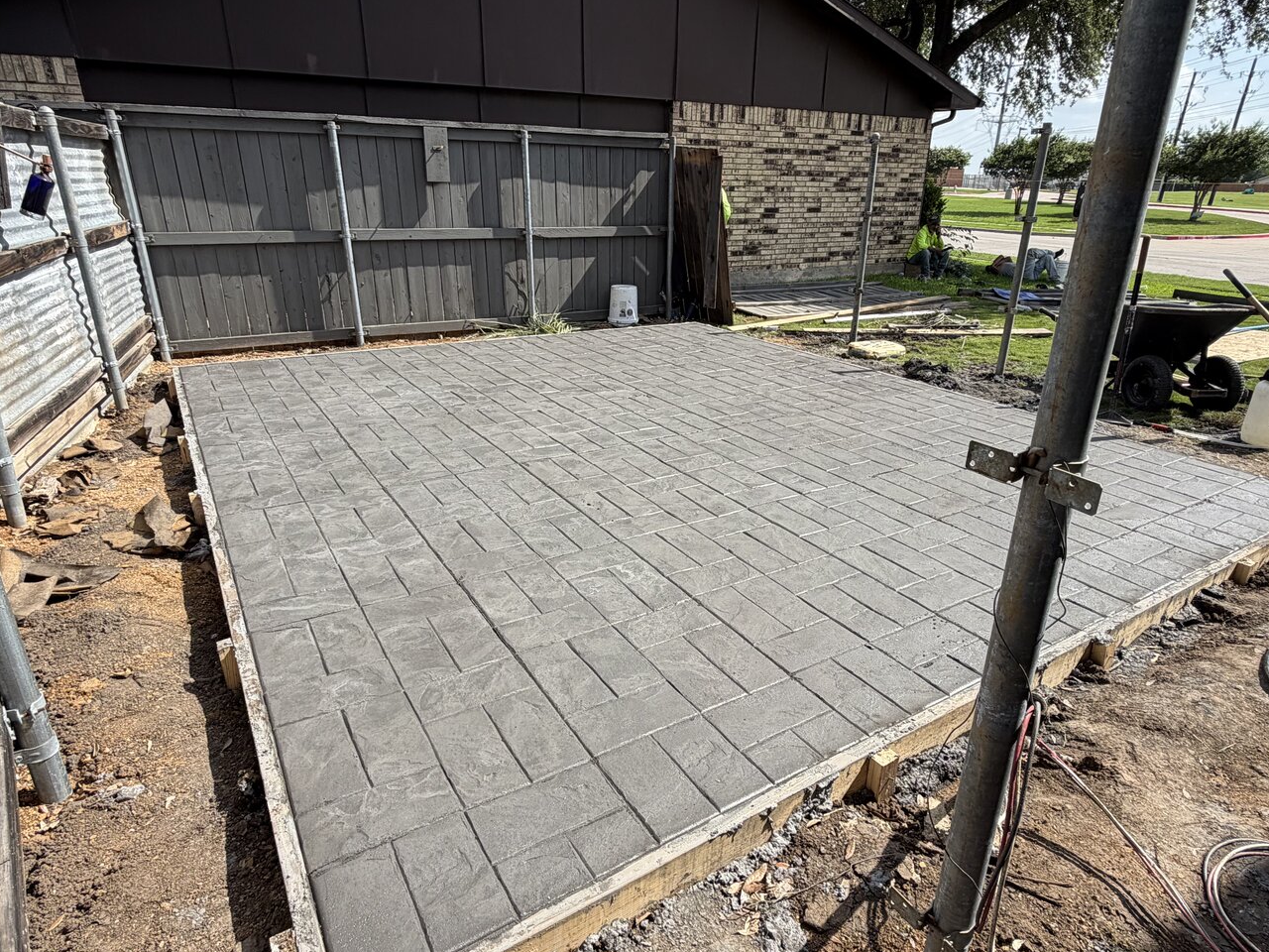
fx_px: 770
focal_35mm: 21
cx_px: 649
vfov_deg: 63.4
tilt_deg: -21.7
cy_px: 472
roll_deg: -0.2
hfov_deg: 79.0
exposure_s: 1/770
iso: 32
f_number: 2.2
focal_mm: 2.22
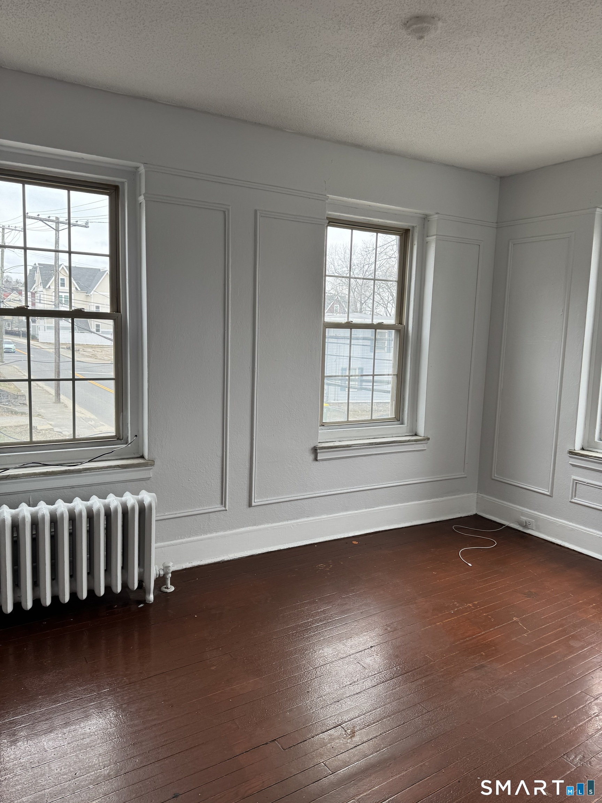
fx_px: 557
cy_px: 402
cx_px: 301
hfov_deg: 56.8
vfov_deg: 71.6
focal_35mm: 24
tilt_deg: -8.8
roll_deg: -2.1
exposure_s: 1/121
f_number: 1.78
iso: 80
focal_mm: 6.76
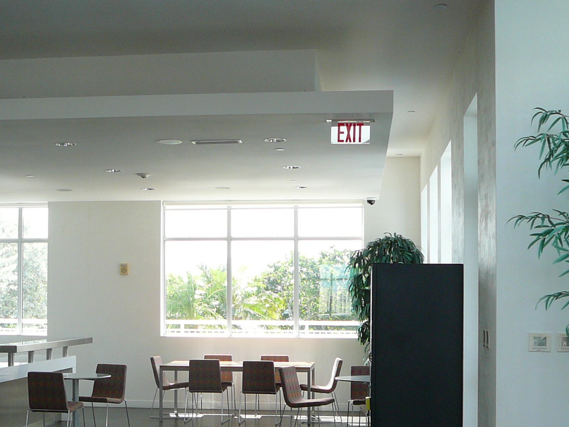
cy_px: 297
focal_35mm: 59
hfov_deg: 32.5
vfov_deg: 24.6
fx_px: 970
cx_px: 205
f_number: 2.8
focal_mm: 5.2
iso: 80
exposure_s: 1/160
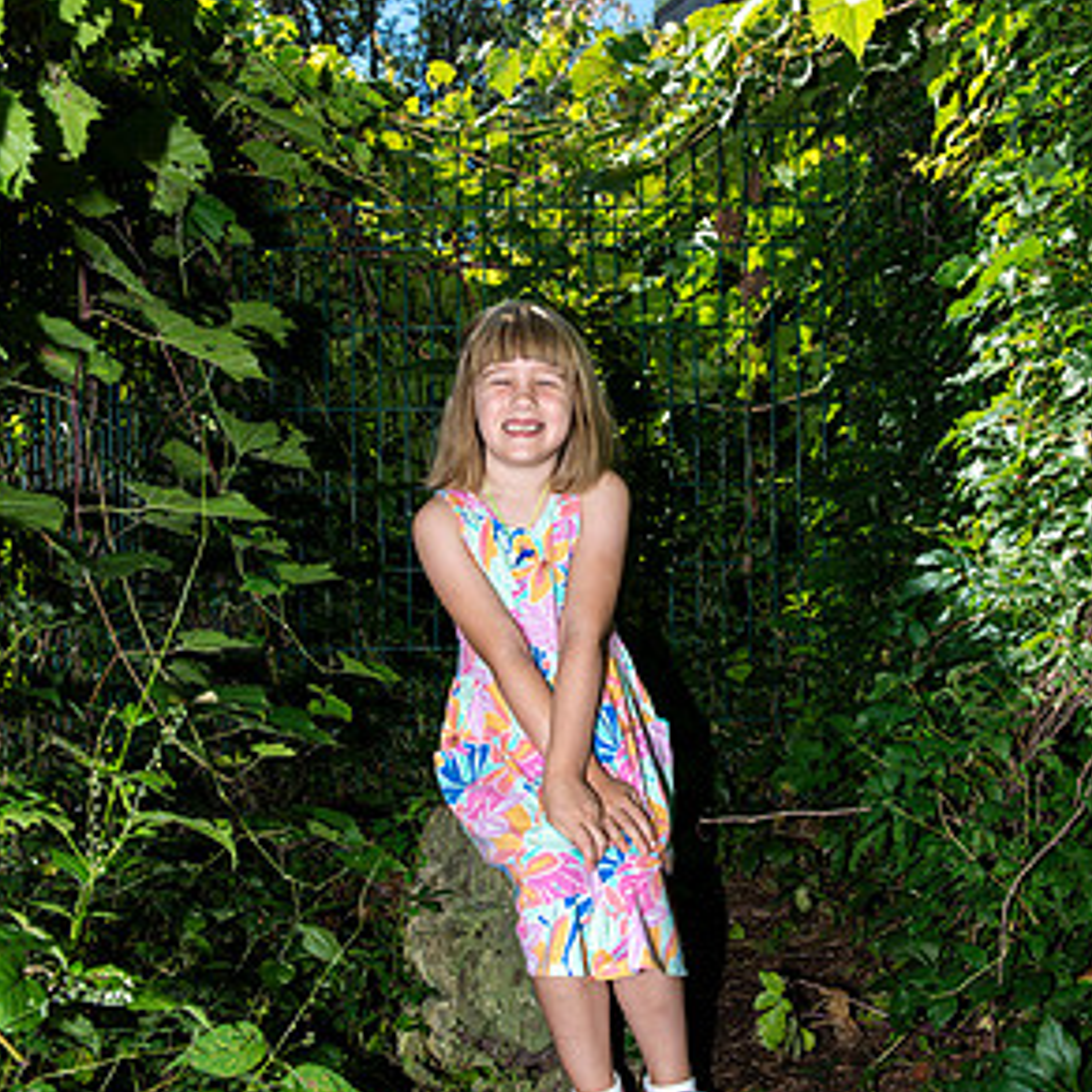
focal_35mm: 38
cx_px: 542
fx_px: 1356
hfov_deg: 43.9
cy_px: 494
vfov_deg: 43.8
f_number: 10
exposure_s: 1/100
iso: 100
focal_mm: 29
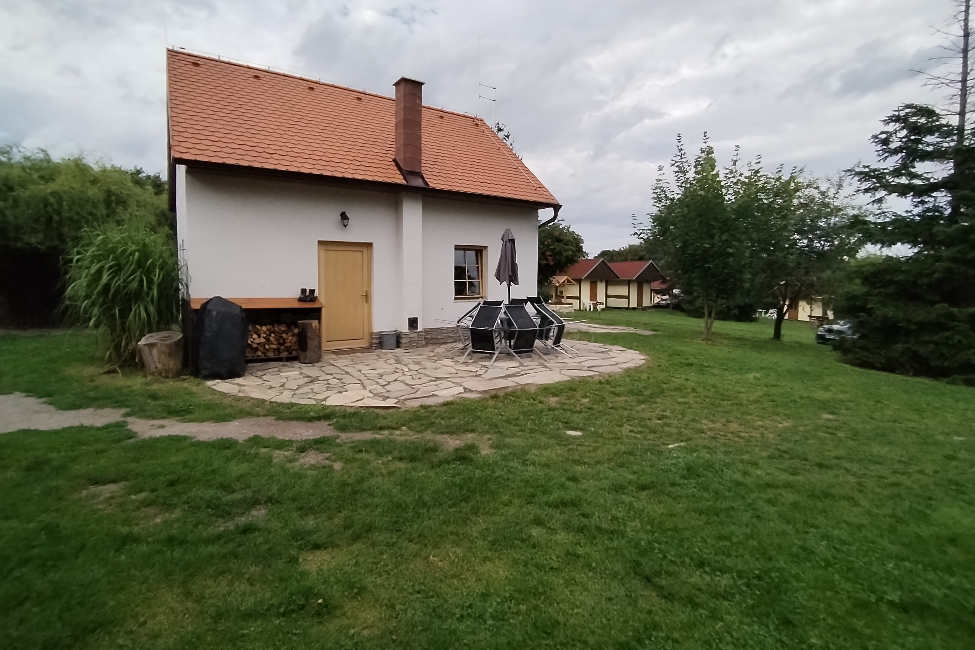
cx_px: 484
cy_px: 306
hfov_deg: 90.0
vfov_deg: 67.3
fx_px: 487
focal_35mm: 18
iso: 100
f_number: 2.2
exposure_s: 1/1854
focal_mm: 1.42
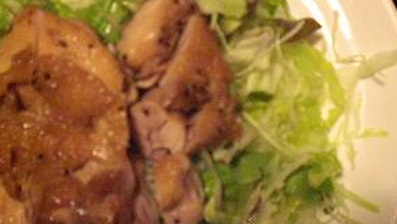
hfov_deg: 37.6
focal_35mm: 55
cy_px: 126
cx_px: 147
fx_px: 579
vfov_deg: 21.9
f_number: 3.1
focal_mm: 6.3
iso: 800
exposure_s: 1/25
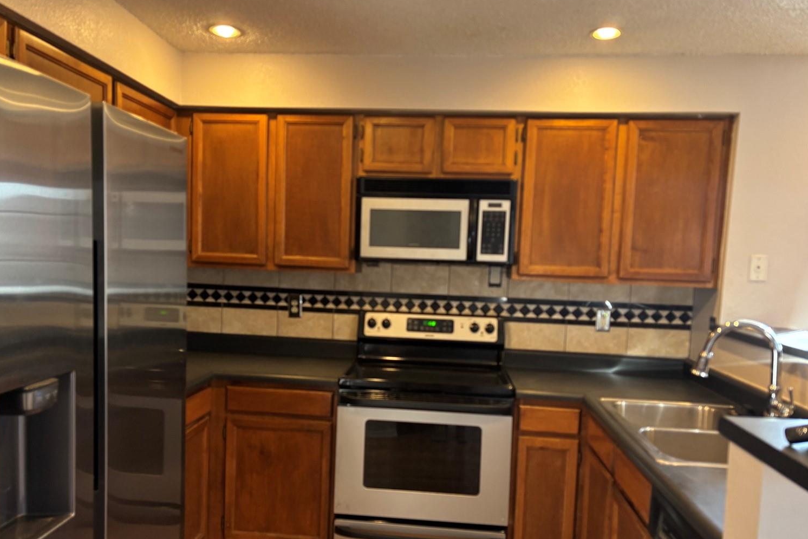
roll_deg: -2.4
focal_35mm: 29
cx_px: 379
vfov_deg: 44.8
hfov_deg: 63.6
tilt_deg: -5.2
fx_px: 651
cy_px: 309
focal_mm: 5.96
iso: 125
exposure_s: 1/83
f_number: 1.6
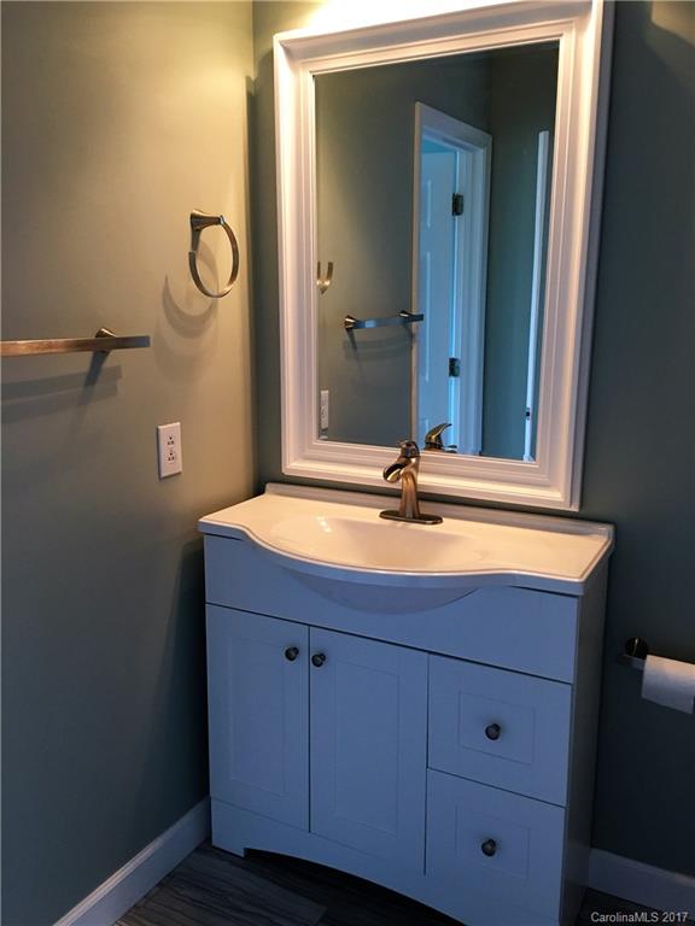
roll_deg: +0.5
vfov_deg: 61.7
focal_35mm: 29
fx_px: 776
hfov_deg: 48.2
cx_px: 348
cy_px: 463
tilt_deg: -11.2
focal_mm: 4.15
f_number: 2.2
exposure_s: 1/15
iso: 50
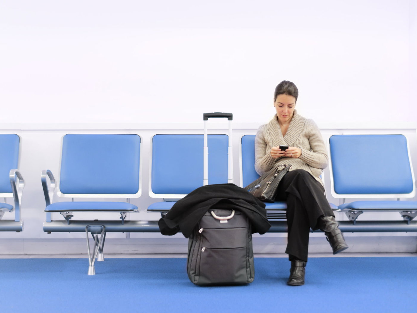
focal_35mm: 55
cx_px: 184
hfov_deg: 34.9
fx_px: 663
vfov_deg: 26.6
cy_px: 157
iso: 800
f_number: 2.2
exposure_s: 1/125
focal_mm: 50
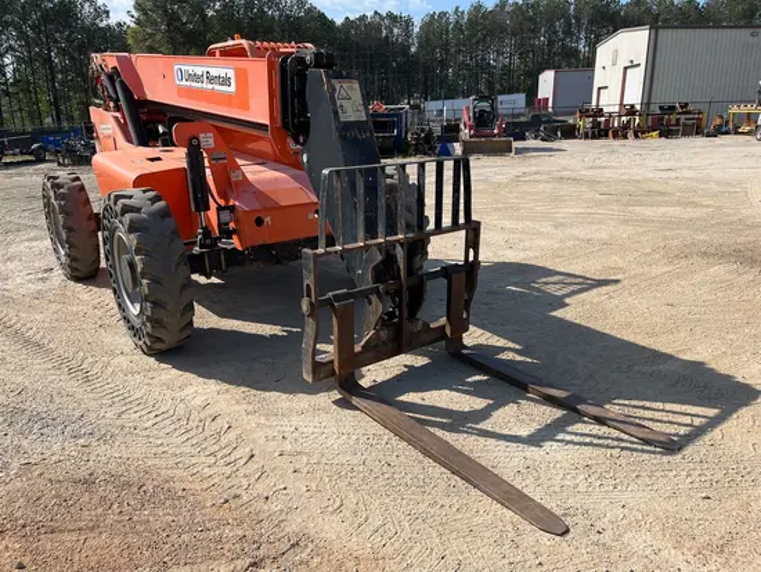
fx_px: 572
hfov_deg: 67.3
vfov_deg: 53.1
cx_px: 380
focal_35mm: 26
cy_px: 286
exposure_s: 1/2632
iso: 50
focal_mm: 5.1
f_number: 1.6
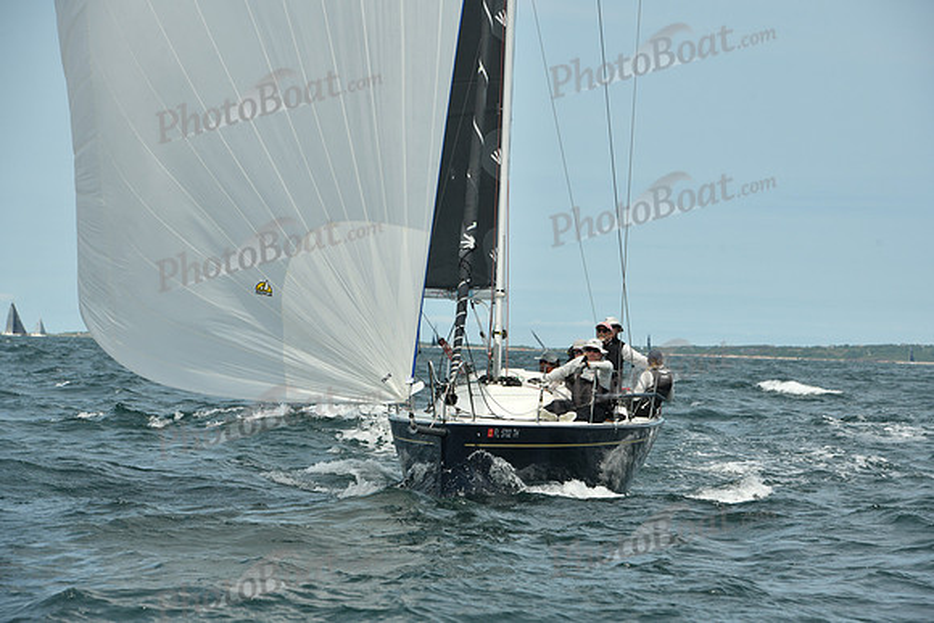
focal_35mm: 170
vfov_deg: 8.1
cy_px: 312
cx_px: 467
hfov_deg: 12.1
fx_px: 4411
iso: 320
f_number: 9
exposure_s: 1/1250
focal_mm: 170
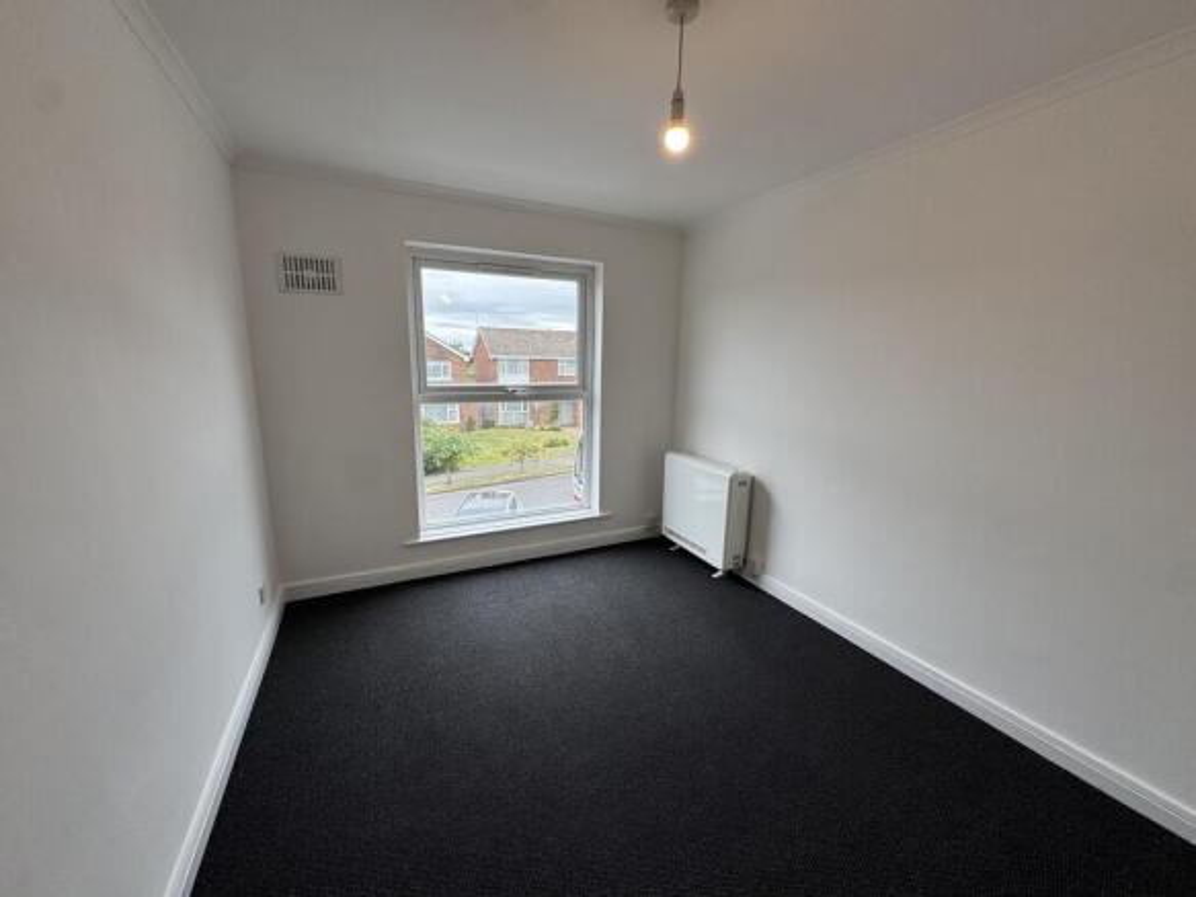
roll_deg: -1.4
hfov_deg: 102.1
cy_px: 448
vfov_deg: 85.7
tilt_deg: -10.4
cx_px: 598
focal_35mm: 14
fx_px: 484
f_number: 2.2
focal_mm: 2.22
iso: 64
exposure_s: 1/99
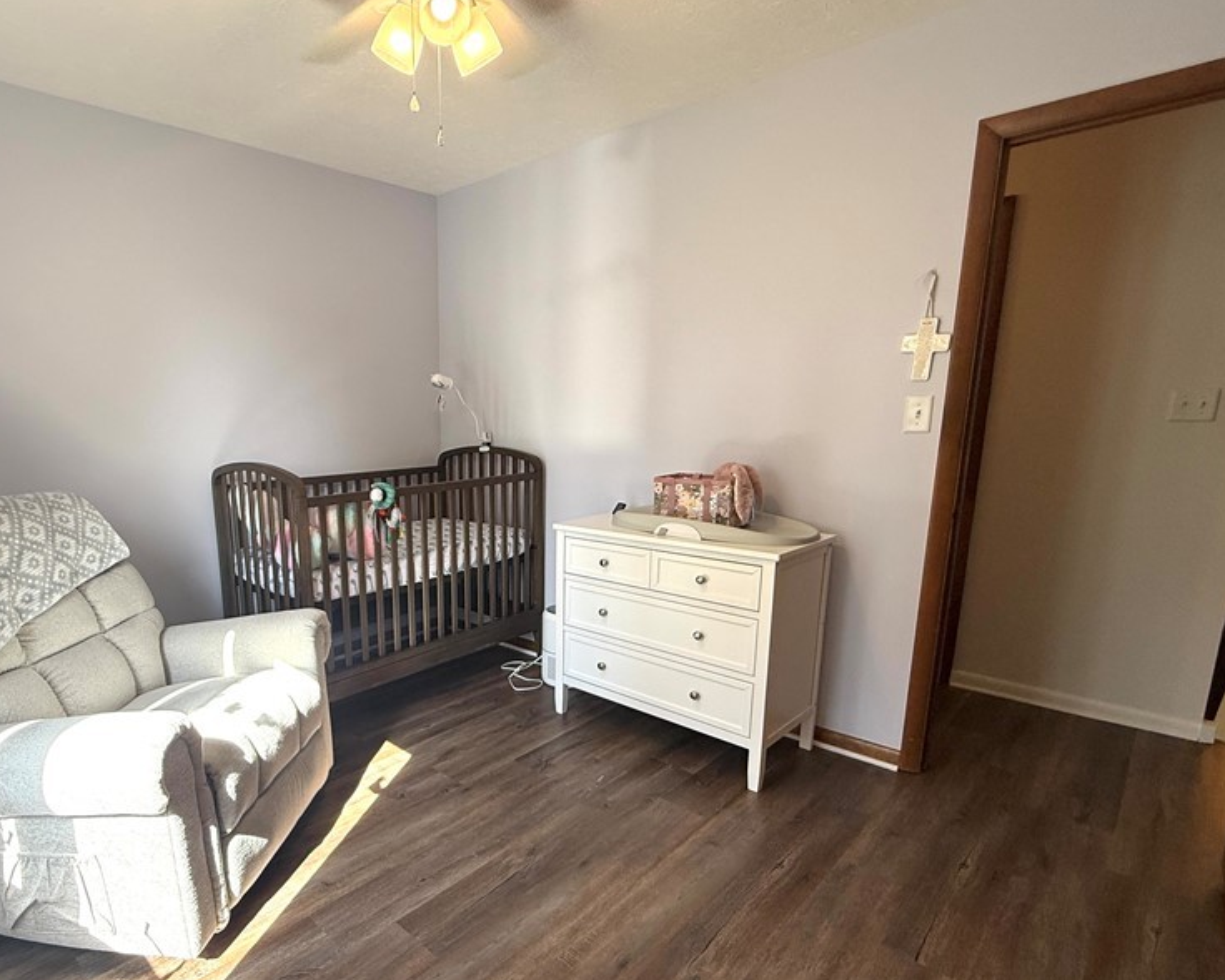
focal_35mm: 19
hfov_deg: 81.7
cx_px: 459
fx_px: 689
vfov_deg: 70.6
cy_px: 549
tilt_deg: -11.9
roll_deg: +1.4
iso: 80
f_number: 2.2
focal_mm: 2.22
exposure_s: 1/99
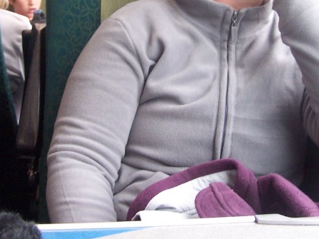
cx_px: 172
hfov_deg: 28.6
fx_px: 626
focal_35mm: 68
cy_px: 45
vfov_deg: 21.3
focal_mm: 6.3
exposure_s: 1/15
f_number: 2.8
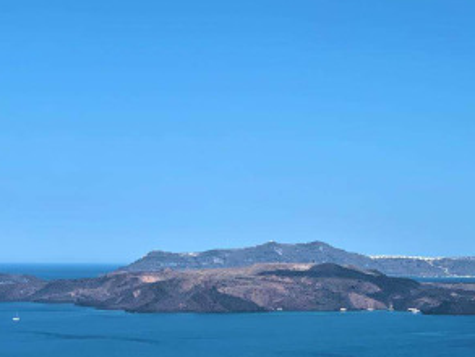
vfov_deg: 18.9
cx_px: 327
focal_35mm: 78
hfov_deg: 24.9
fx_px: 1071
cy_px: 221
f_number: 2.4
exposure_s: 1/122
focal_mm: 6
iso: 40
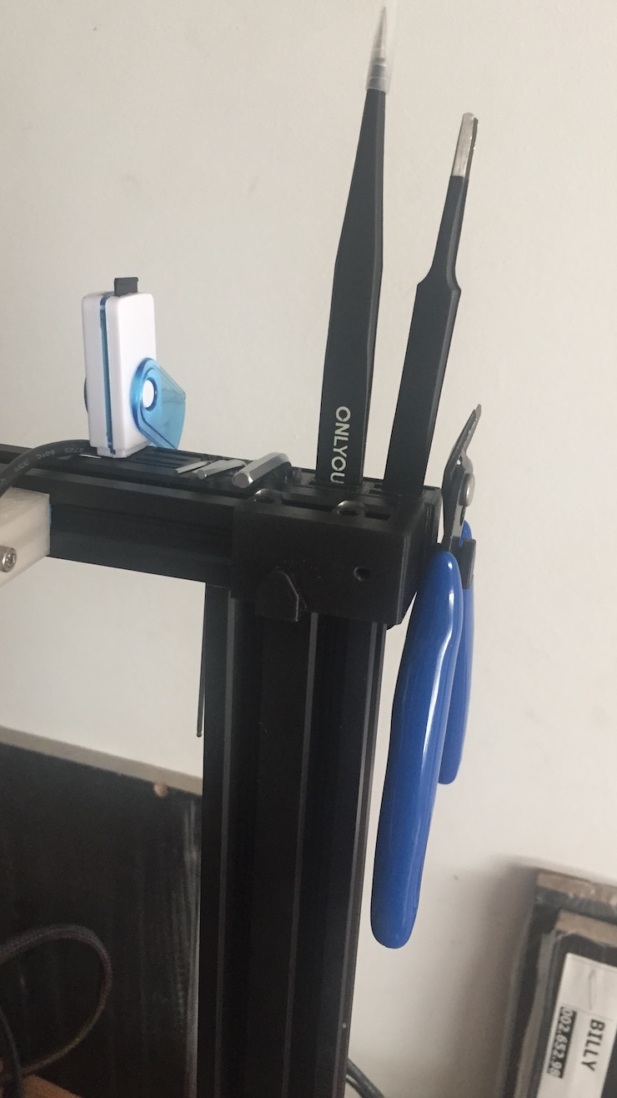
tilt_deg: -21.8
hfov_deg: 36.6
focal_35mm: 32
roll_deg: -5.4
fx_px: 931
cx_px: 354
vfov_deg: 61.0
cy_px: 543
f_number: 2.2
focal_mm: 4.15
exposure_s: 1/33
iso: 160
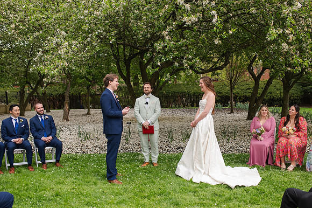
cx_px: 159
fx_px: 341
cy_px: 114
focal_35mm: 39
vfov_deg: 33.8
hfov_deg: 49.2
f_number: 3.2
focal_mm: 35
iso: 125
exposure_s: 1/640
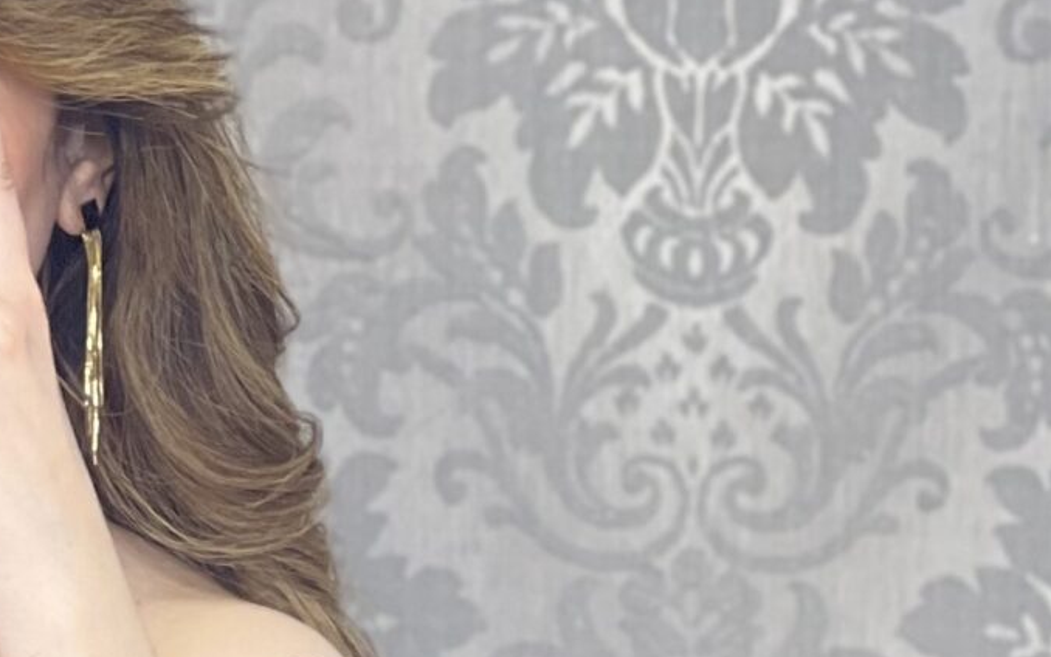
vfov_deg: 4.2
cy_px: 1198
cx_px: -395
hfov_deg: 6.7
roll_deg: +0.7
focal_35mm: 308
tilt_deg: -13.1
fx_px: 8824
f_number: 2.8
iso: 125
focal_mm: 9
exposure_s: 1/50
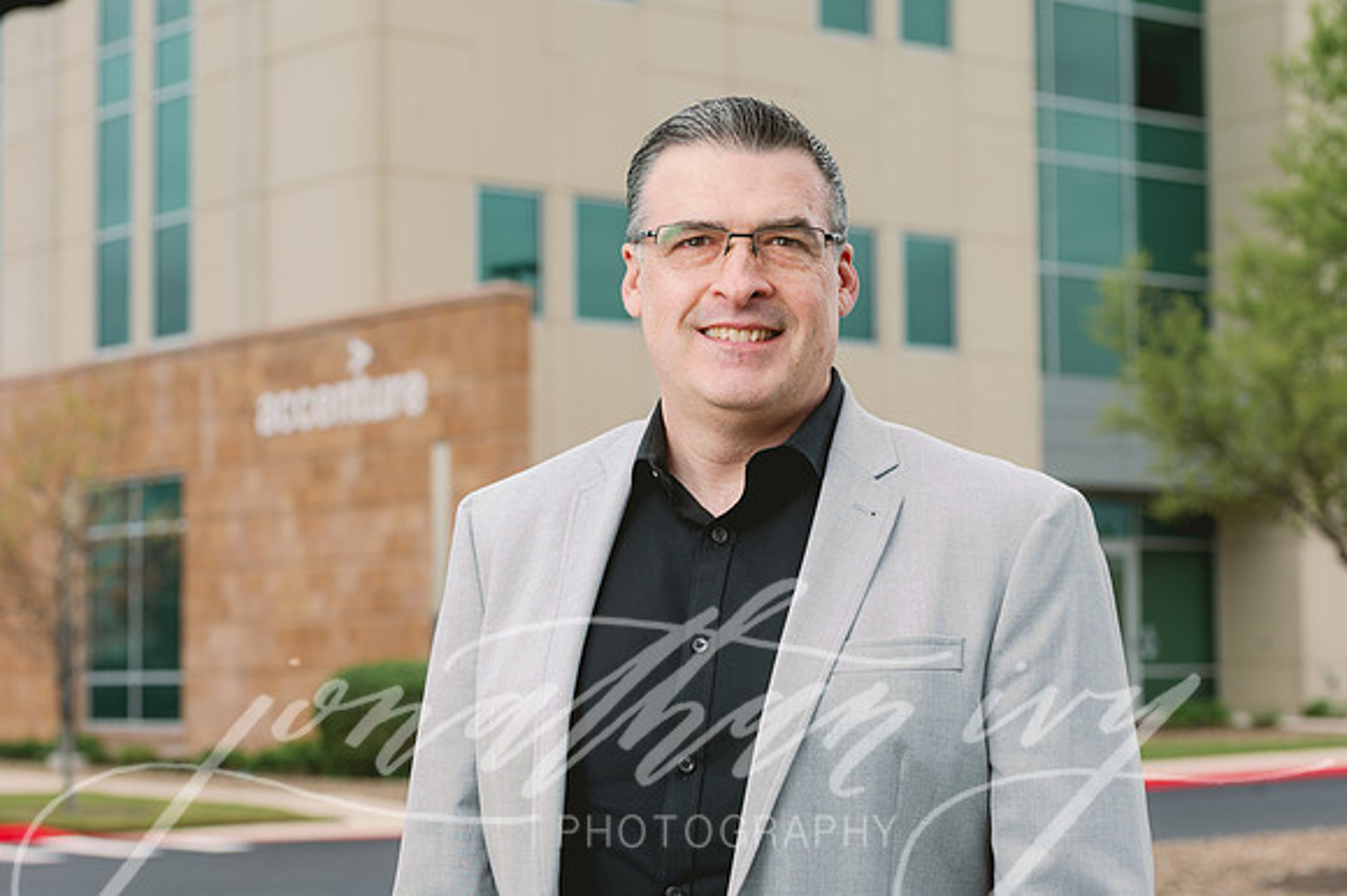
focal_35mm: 85
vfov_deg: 16.1
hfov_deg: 23.9
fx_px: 3178
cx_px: 674
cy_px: 448
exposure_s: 1/200
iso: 100
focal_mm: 85
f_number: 4.5
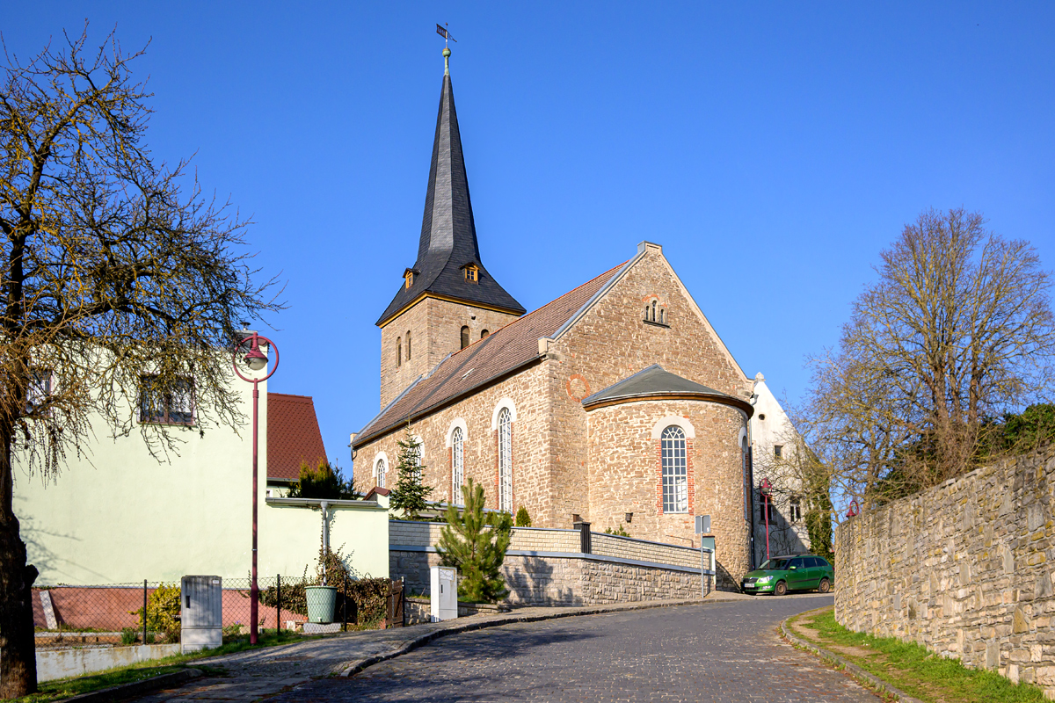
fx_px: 967
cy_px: 352
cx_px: 528
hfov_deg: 57.2
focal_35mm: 33
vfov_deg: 40.0
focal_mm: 22
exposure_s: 1/1000
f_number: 8
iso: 200
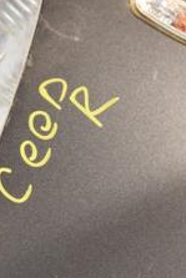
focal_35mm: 210
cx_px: 262
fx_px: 1625
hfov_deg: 6.5
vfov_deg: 9.8
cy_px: 212
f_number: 5
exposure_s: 1/200
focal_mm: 52
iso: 800
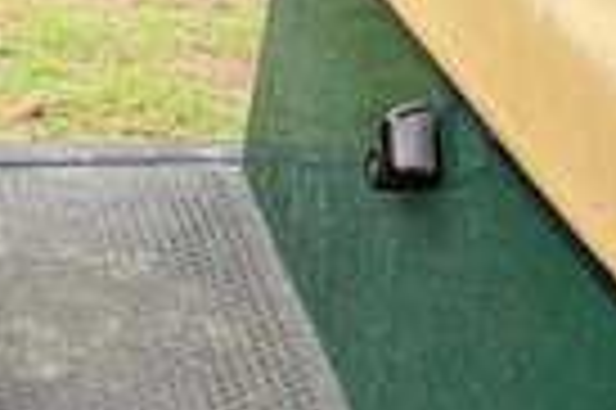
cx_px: 175
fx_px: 1248
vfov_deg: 17.1
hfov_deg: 27.5
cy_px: 590
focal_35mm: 73
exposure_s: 1/501
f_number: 1.78
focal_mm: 6.76
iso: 100
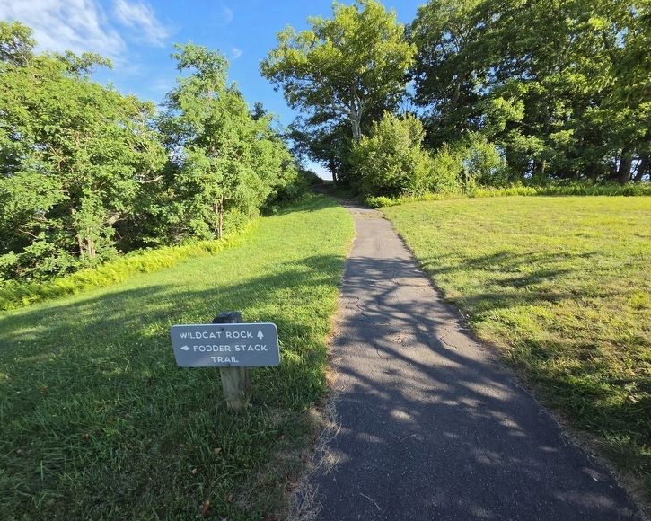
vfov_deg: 88.0
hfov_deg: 100.6
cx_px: 308
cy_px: 268
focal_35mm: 14
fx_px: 270
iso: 100
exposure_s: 1/1212
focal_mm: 2.2
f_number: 2.2
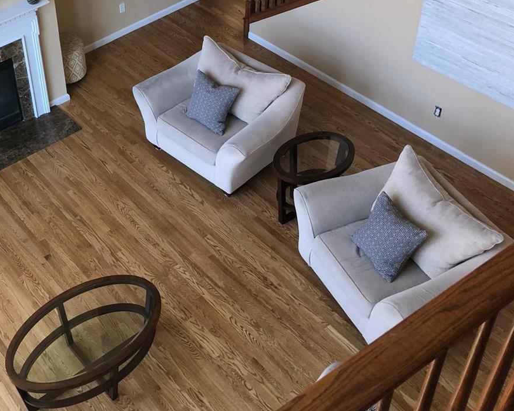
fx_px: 761
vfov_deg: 30.0
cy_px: 126
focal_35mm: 50
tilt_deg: -38.0
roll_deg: +9.1
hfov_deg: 35.0
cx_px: 45
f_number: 1.8
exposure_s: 1/40
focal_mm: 4
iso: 25
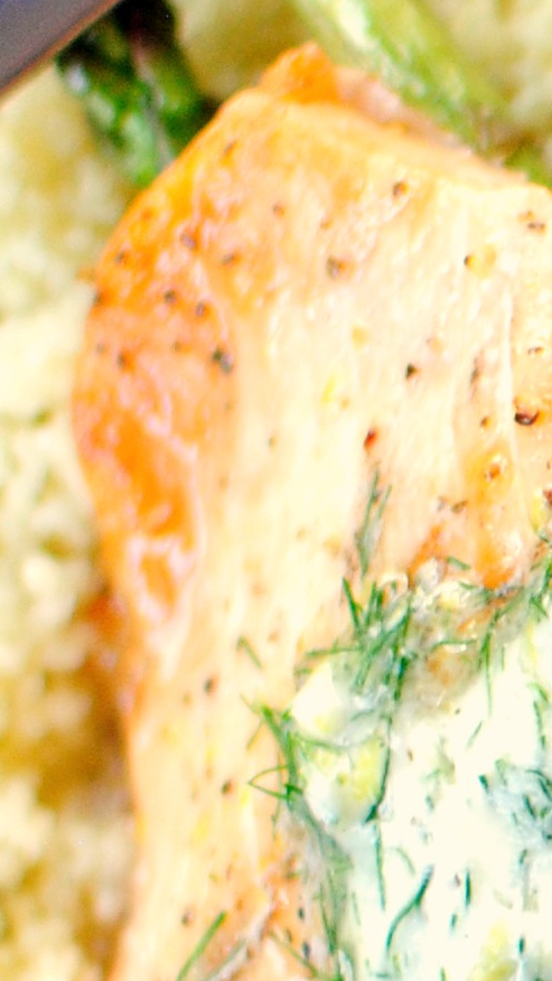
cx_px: 1395
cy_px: 673
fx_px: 6329
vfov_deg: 8.9
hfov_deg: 4.8
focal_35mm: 243
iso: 400
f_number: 2
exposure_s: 1/250
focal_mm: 35
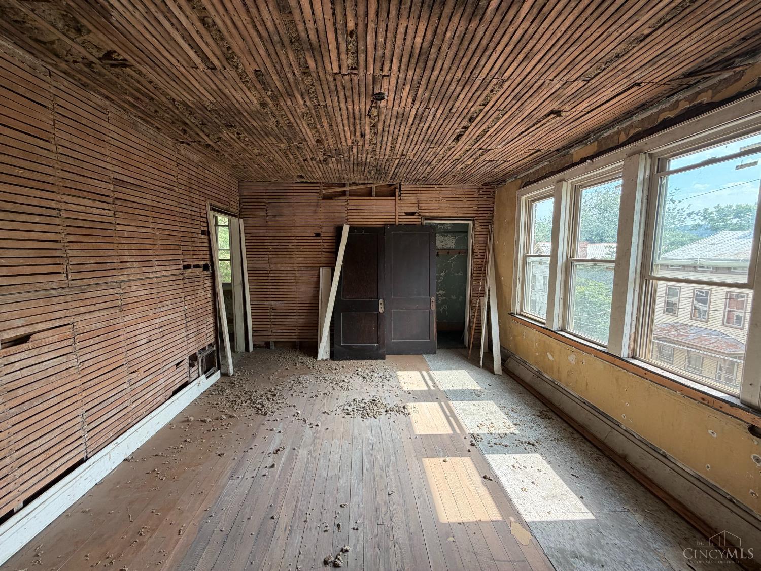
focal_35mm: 14
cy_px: 286
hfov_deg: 102.1
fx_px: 308
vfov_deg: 85.7
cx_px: 380
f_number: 2.2
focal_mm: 2.22
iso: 80
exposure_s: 1/121
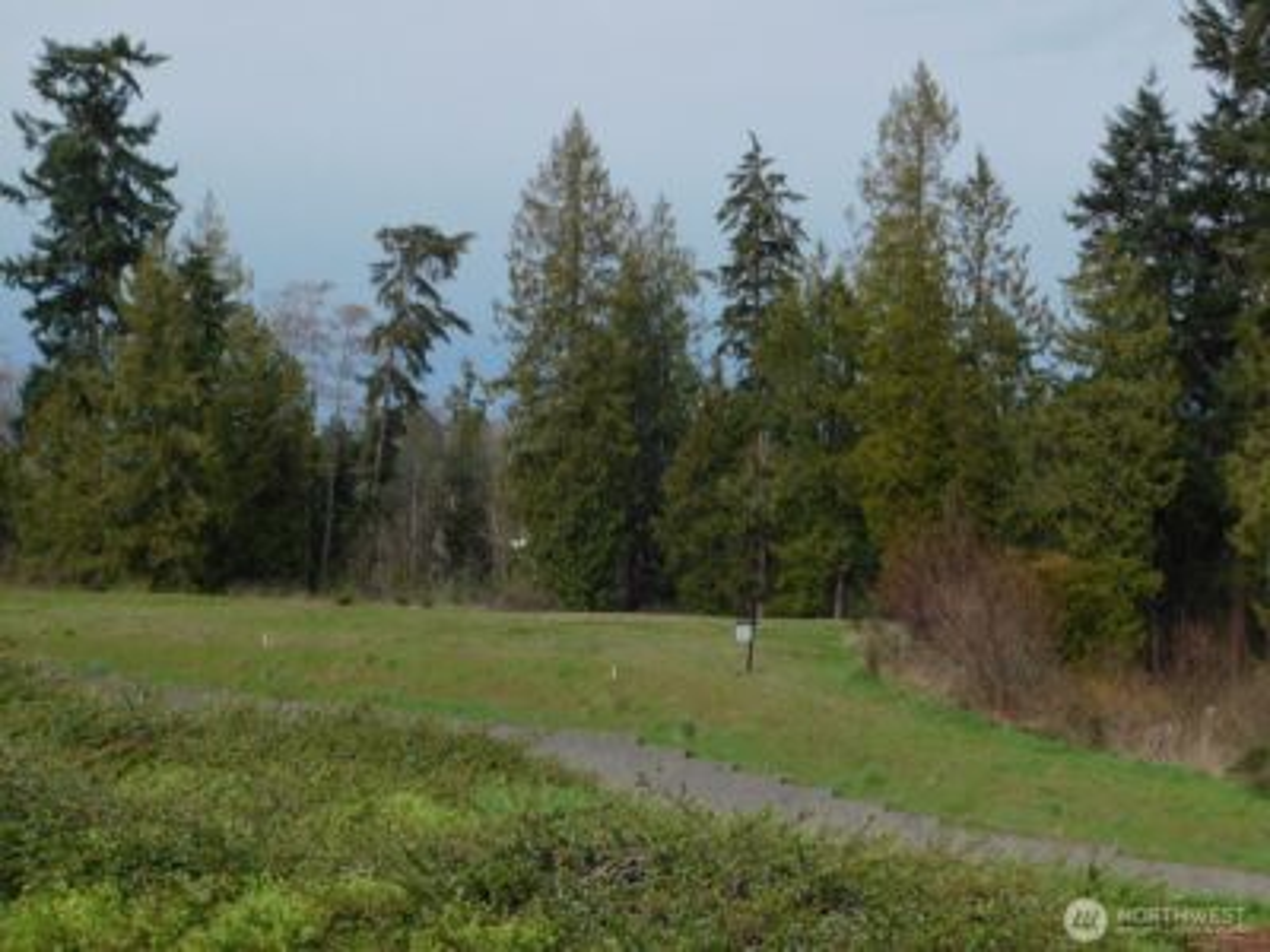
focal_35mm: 59
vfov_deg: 24.8
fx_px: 2165
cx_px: 635
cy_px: 476
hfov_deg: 32.7
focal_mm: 10.4
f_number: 4
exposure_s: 1/1000
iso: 125
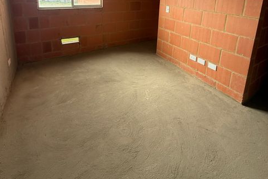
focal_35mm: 20
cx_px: 131
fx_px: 149
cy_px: 21
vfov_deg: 54.7
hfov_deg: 84.0
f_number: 2.2
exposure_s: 1/99
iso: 160
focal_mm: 2.22
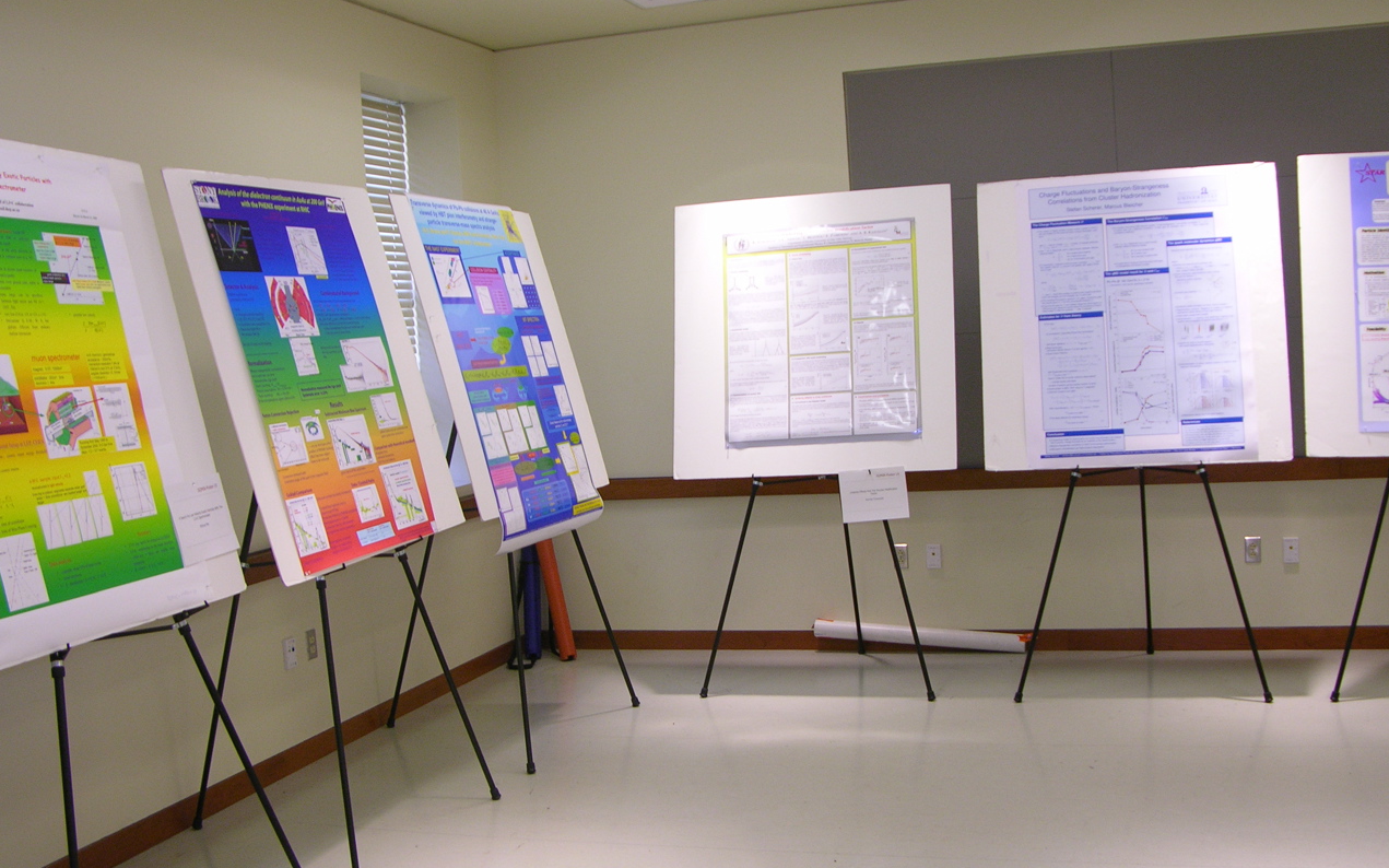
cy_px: 470
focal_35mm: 40
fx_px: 1514
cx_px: 696
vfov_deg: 32.0
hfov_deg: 49.3
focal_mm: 8.9
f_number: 2.8
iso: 100
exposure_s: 1/30
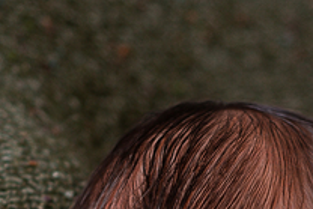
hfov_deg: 7.1
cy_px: 423
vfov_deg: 4.7
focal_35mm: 289
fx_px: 2514
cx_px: 411
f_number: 3.5
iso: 80
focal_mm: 50
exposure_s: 1/160
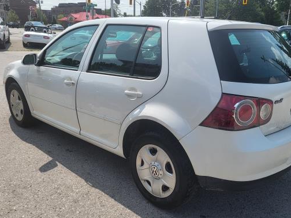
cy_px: 111
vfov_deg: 42.9
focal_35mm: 33
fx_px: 277
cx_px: 163
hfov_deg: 55.2
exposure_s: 1/2708
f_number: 1.8
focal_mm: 5.4
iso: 40
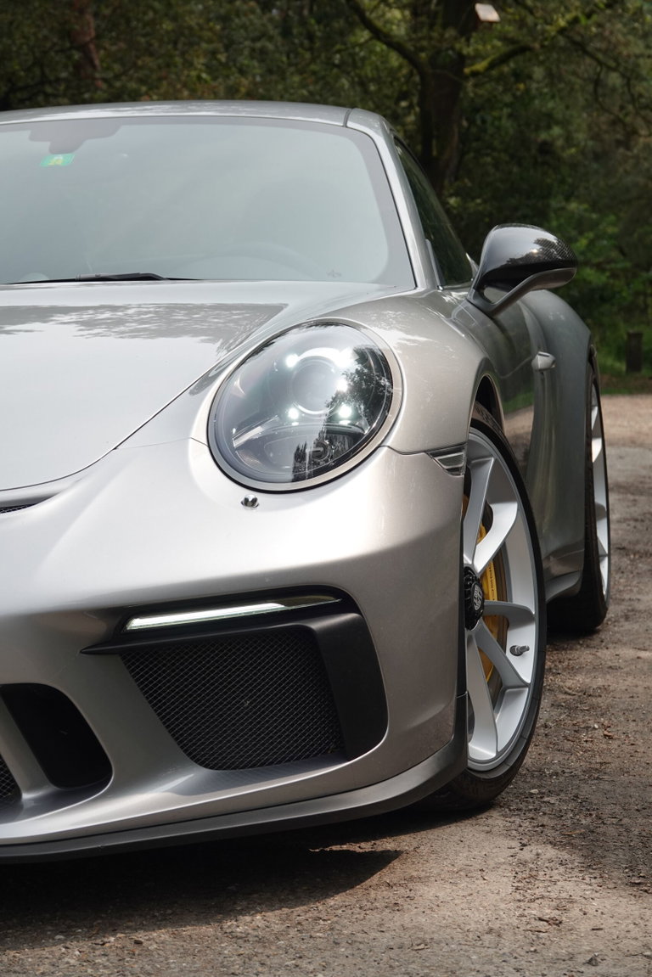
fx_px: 2633
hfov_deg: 14.1
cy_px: 488
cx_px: 326
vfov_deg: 21.0
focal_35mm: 97
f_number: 4
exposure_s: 1/500
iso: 100
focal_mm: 35.68
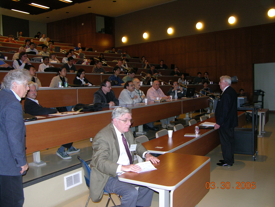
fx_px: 278
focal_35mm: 35
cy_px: 104
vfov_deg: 40.7
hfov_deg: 52.6
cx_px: 138
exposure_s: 1/60.1
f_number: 2.8
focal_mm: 8.9
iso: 200
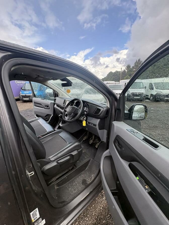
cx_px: 84
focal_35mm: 14
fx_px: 91
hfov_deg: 85.7
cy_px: 112
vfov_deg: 102.1
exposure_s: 1/226
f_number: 2.2
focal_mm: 2.22
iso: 64
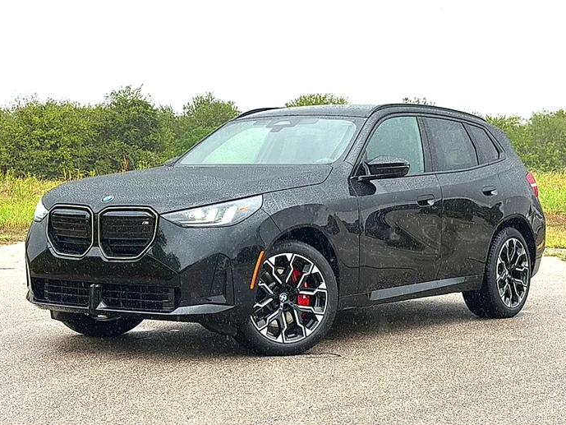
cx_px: 285
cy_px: 210
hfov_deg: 29.8
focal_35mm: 65
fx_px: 1063
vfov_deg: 22.6
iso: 80
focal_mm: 6.86
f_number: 1.78
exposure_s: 1/757
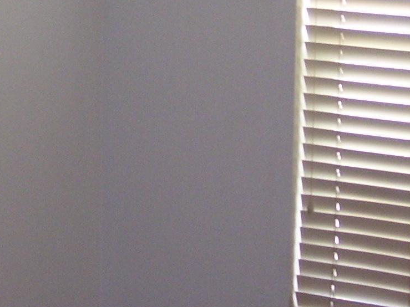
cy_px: 88
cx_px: 114
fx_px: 1528
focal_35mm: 129
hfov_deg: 15.2
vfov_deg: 11.5
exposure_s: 1/60
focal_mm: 6
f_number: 2.7
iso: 125
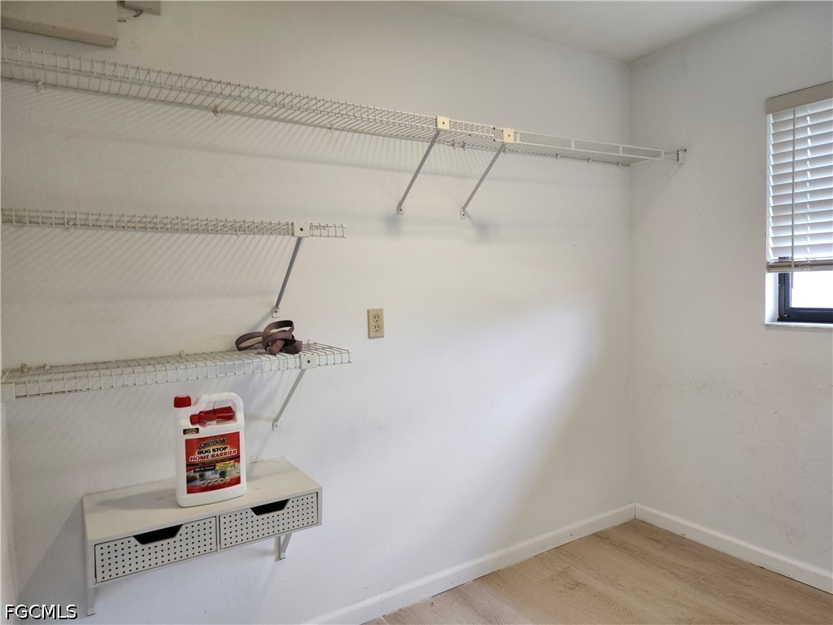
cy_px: 312
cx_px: 416
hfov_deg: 73.9
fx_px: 553
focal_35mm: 23
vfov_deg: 58.9
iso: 160
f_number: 1.8
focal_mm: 6.4
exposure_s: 1/120
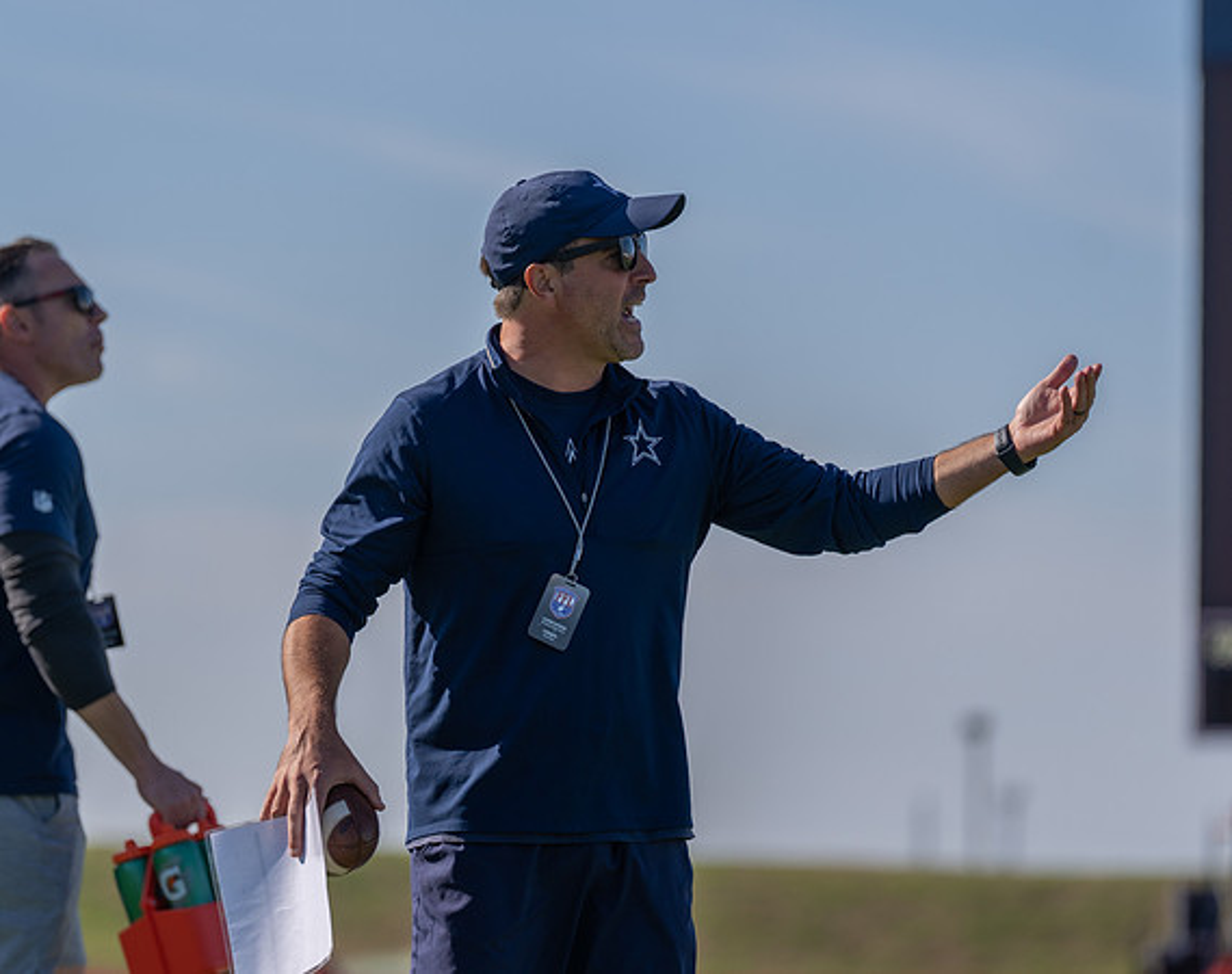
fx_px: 8836
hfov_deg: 8.0
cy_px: 487
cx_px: 500
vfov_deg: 6.3
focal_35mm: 243
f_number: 3.5
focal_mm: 200
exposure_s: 1/2000
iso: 100
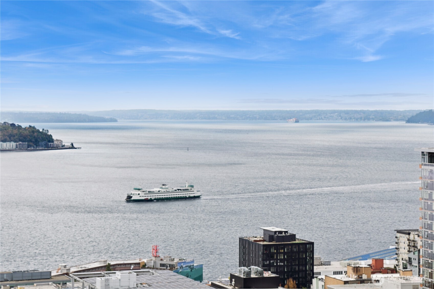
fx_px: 1266
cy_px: 144
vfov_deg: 13.0
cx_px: 217
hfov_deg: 19.5
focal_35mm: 105
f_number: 8
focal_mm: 70
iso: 100
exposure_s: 1/125
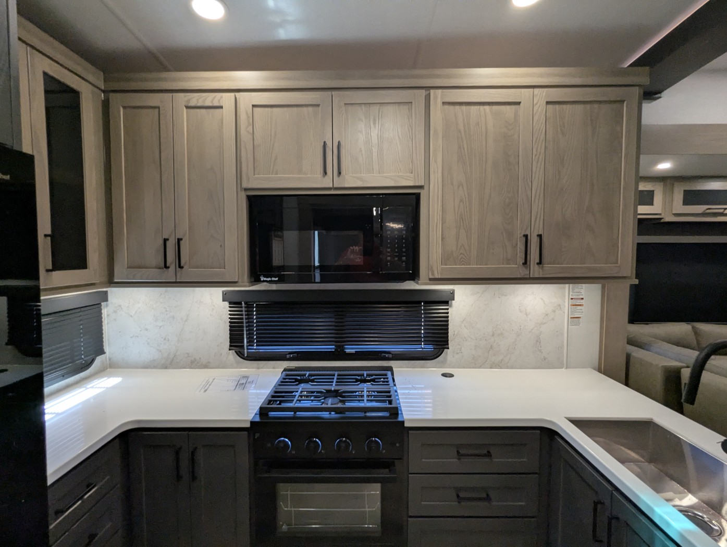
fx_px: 336
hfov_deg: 94.4
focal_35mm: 16
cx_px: 364
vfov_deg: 78.2
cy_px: 274
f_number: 2.2
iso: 236
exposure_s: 1/51
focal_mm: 2.35
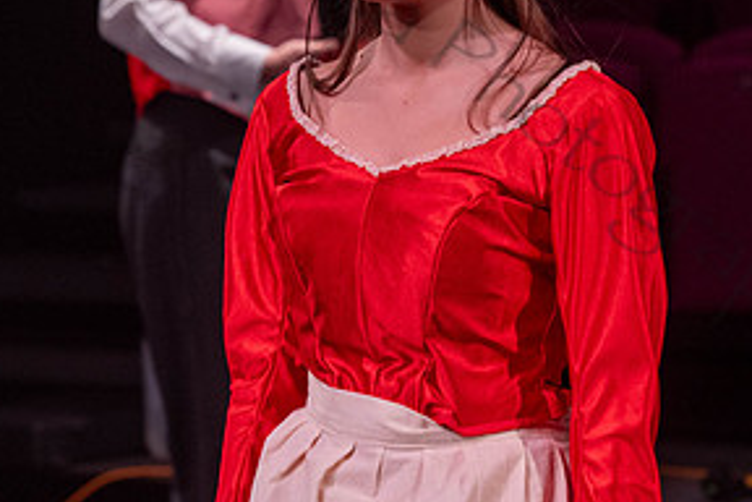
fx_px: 6726
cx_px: 426
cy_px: 27
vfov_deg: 4.3
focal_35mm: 322
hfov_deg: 6.4
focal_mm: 160
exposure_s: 1/100
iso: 1250
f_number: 5
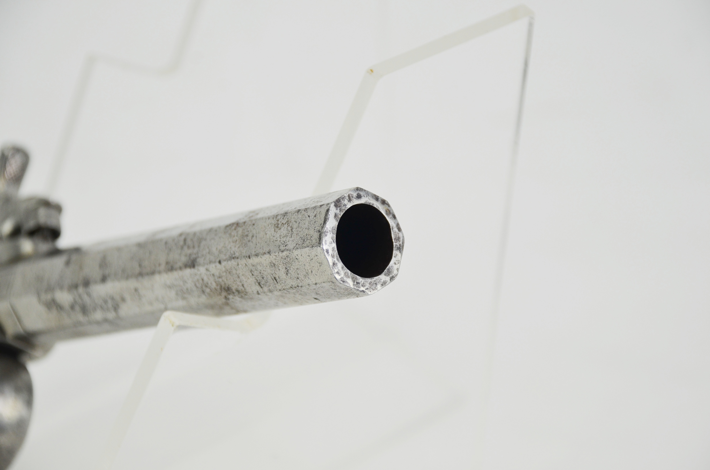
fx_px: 2509
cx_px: 355
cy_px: 235
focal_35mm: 128
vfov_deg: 10.7
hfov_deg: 16.1
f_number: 5.6
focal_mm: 85
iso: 450
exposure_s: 1/250
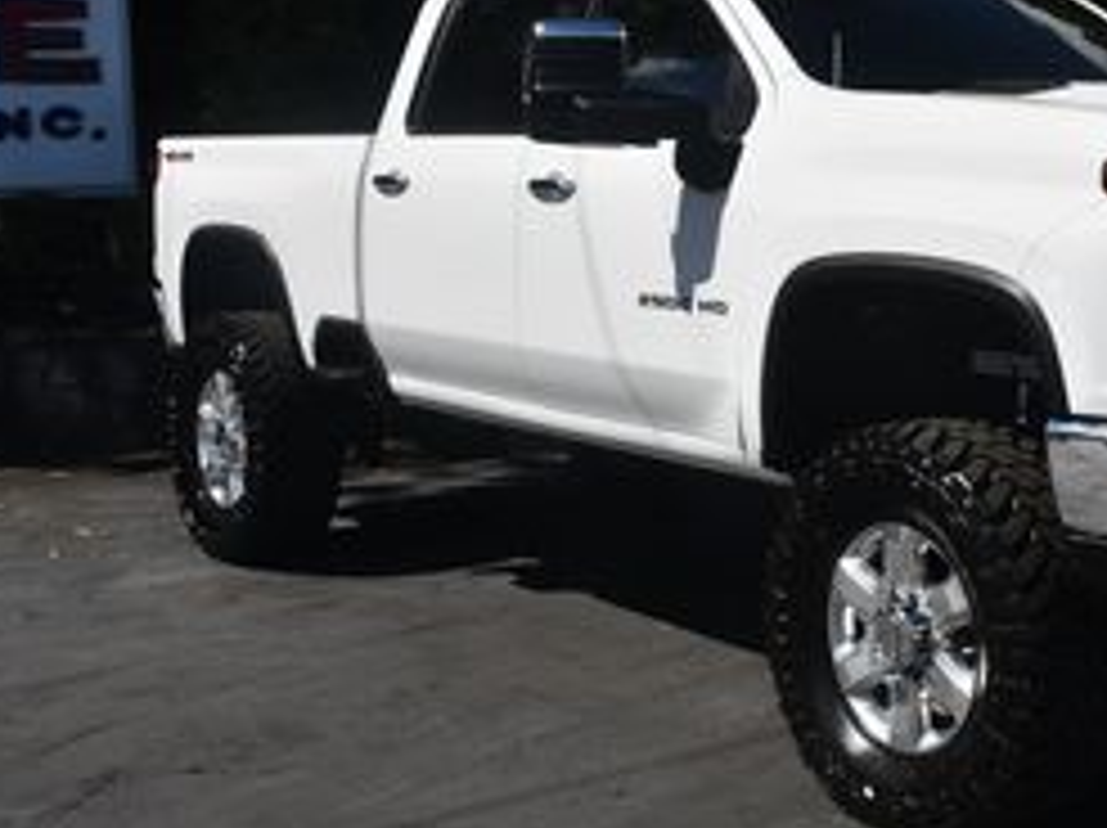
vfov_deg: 23.9
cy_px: 292
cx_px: 868
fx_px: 1949
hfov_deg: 31.0
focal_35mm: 61
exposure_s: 1/400
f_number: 10
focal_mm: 26
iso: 100
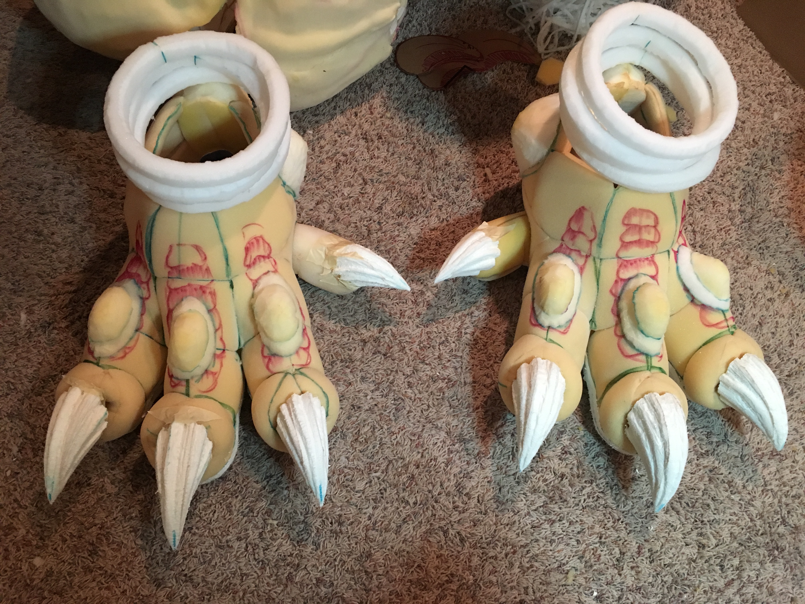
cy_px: 302
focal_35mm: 29
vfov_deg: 48.2
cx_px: 402
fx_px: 674
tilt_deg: -65.3
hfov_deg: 61.7
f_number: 2.2
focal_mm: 4.15
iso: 200
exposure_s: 1/20
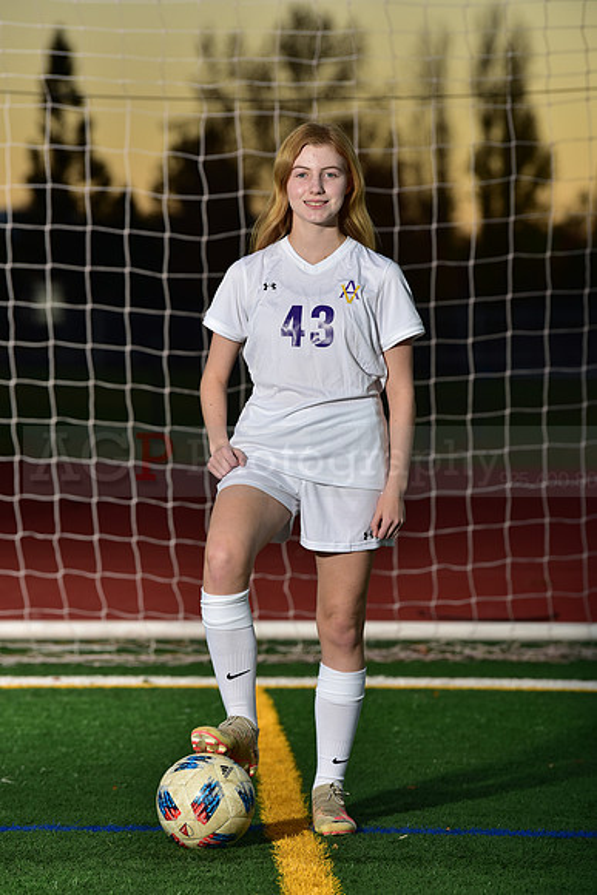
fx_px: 4226
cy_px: 448
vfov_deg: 12.1
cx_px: 298
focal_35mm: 170
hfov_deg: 8.1
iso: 250
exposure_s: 1/250
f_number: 5
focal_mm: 170
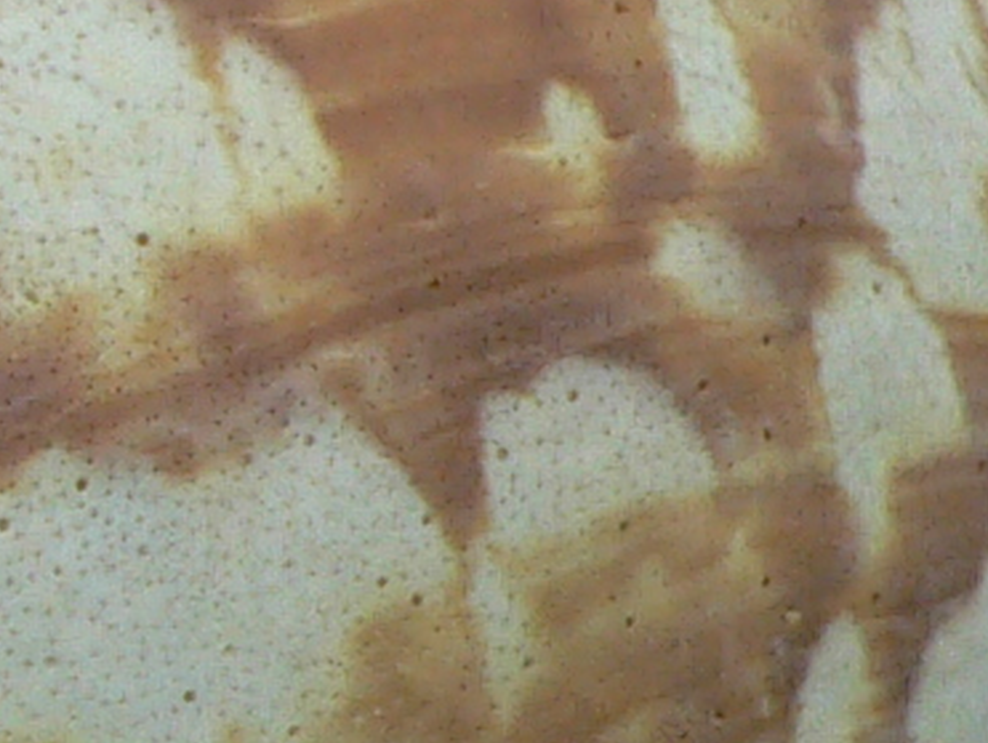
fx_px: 5428
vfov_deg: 7.8
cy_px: 442
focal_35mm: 190
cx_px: -828
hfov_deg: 9.8
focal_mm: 4.6
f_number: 2.8
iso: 100
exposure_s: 1/60
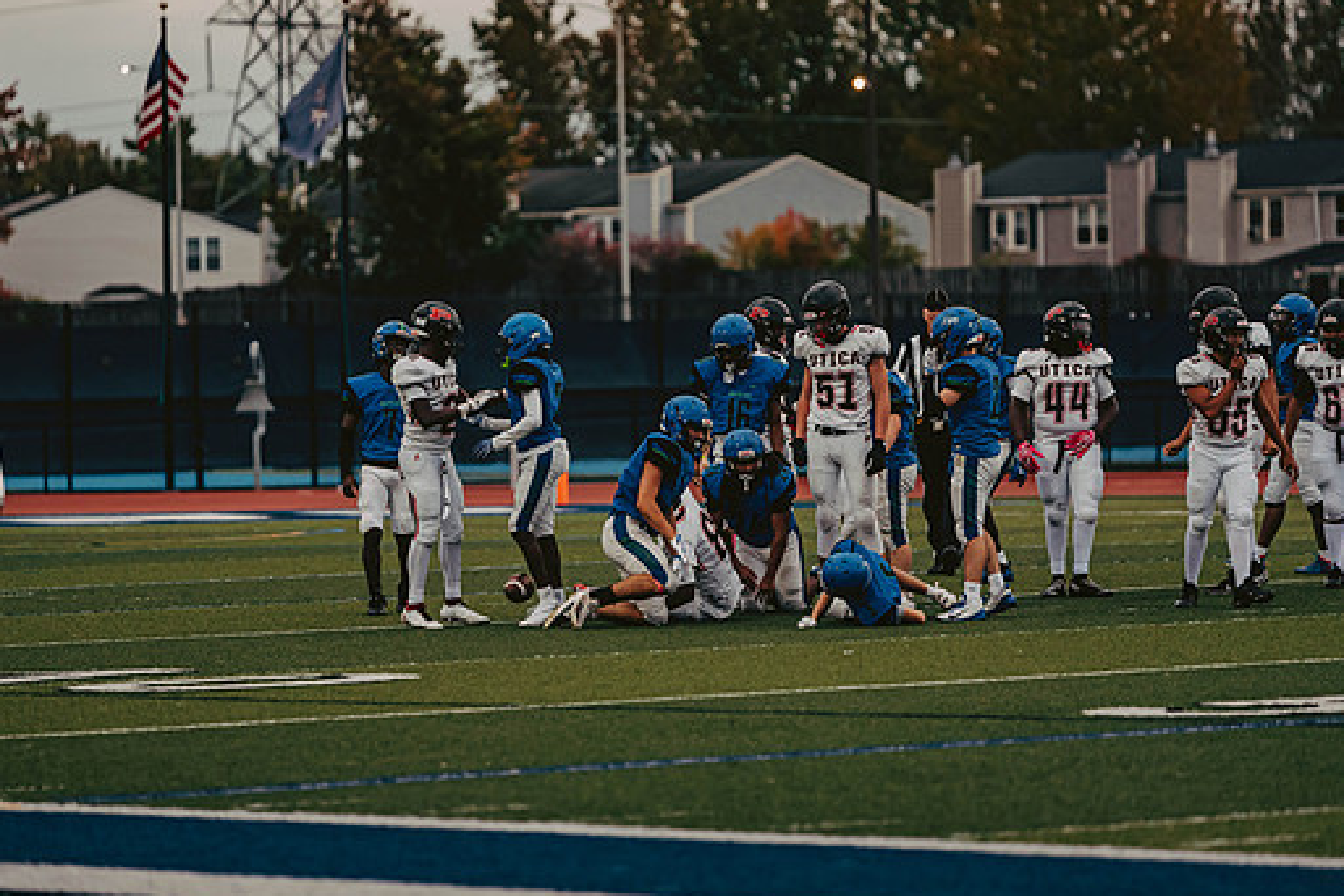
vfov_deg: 6.1
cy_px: 410
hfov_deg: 9.1
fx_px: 8437
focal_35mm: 226
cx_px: 655
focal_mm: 200
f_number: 3.2
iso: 800
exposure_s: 1/1000
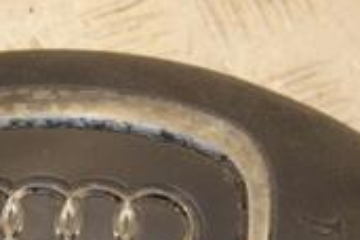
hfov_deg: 12.2
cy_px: 352
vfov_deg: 8.0
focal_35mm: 168
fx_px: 1680
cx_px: 105
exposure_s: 1/200
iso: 800
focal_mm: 32
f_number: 9
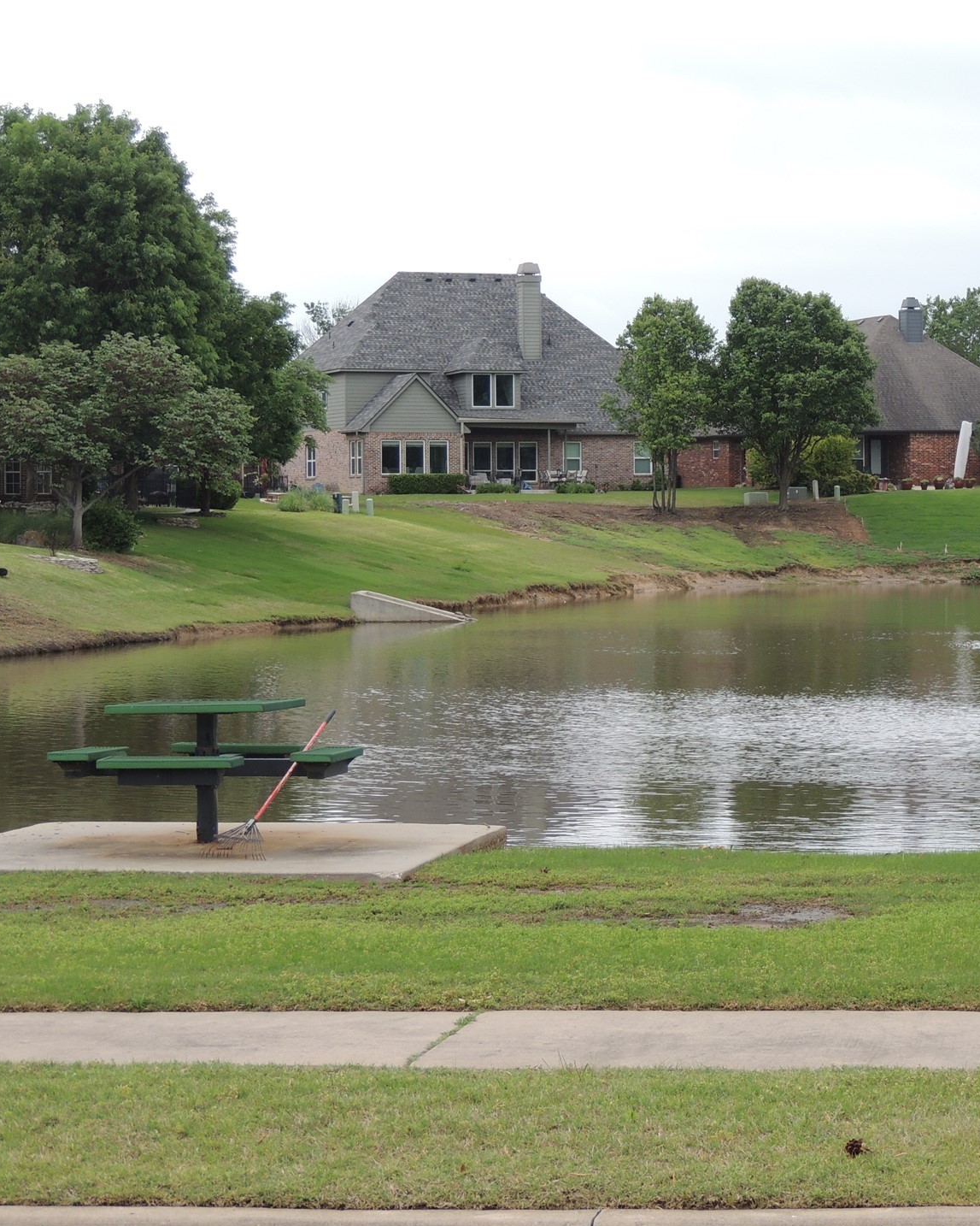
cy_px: 613
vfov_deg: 19.6
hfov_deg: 15.6
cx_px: 806
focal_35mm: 98
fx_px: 3553
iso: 100
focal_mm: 13.3
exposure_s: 1/400
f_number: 3.9
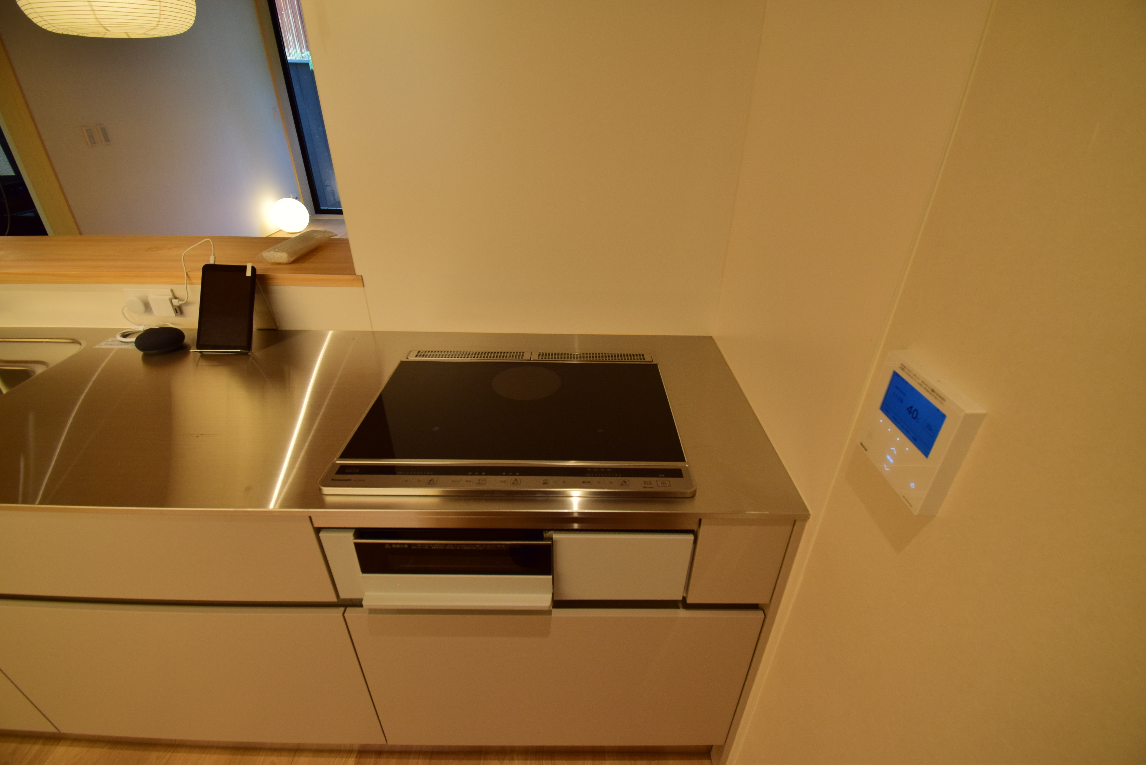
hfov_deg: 100.4
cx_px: 573
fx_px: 478
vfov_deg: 77.4
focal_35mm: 15
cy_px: 382
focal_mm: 10
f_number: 6.7
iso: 400
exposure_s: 1/30
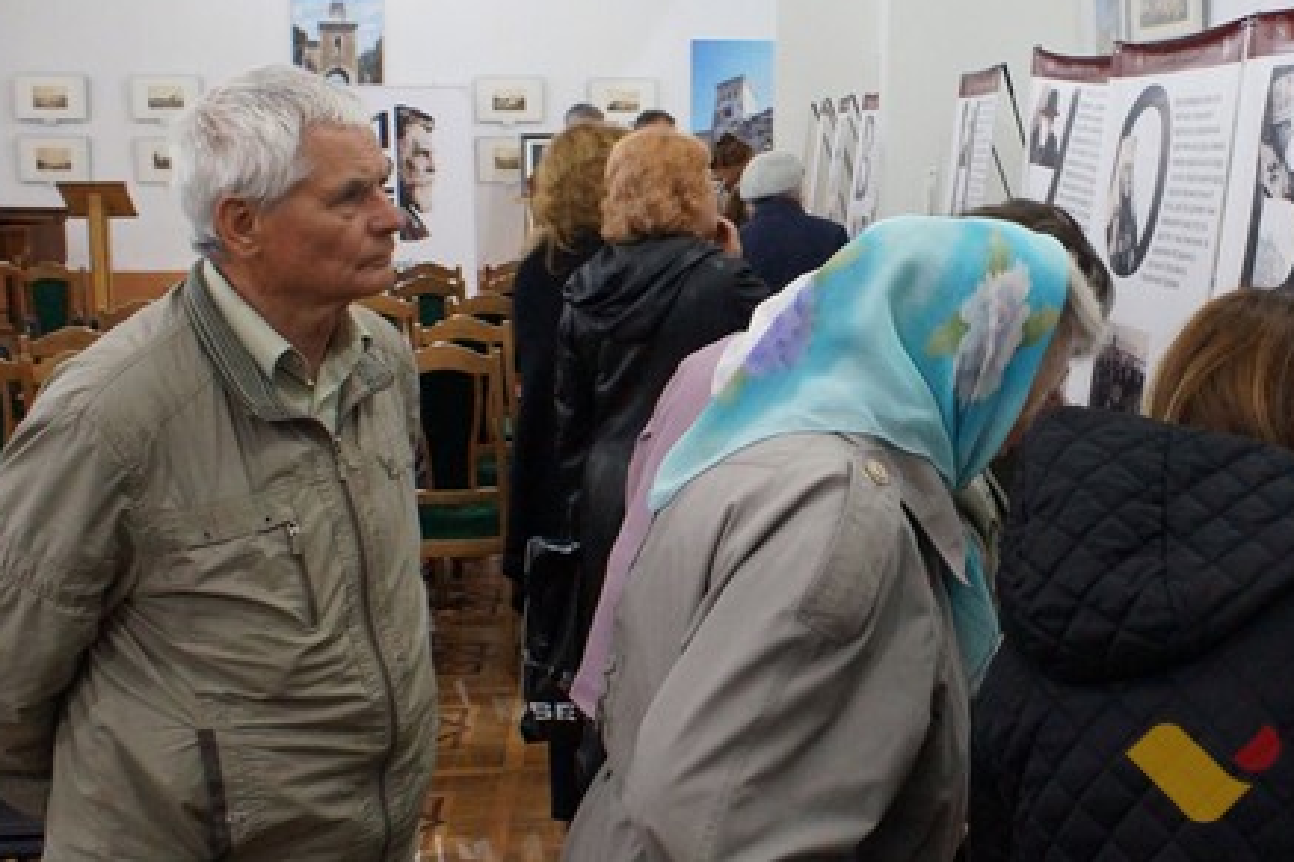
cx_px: 948
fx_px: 1725
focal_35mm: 48
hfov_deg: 40.1
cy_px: 372
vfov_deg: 28.0
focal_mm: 20
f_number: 5.6
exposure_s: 1/40
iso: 3200
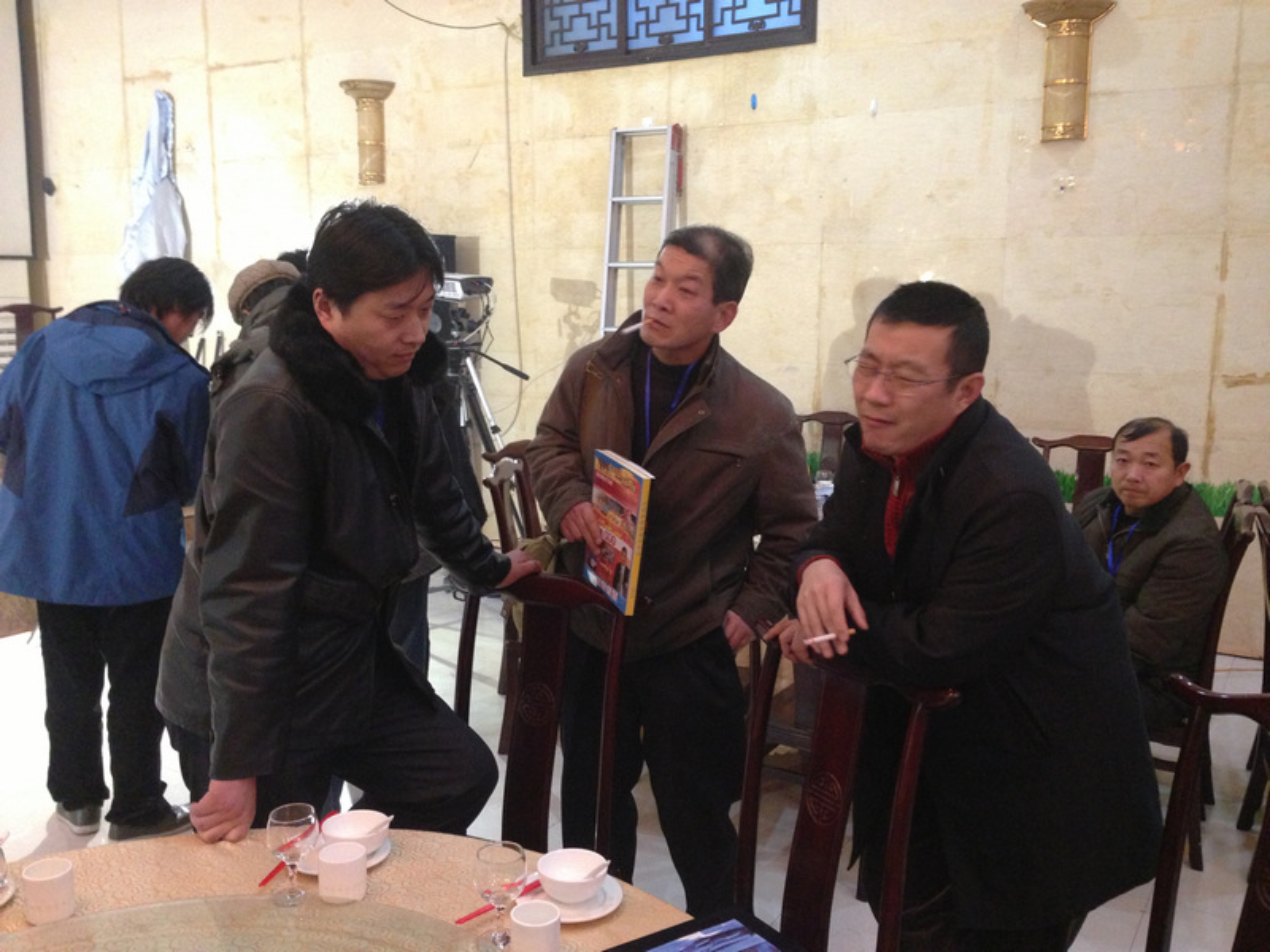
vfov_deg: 42.9
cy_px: 476
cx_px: 635
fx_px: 1211
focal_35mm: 33
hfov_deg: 55.4
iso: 400
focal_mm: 4.13
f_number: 2.4
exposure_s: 1/20
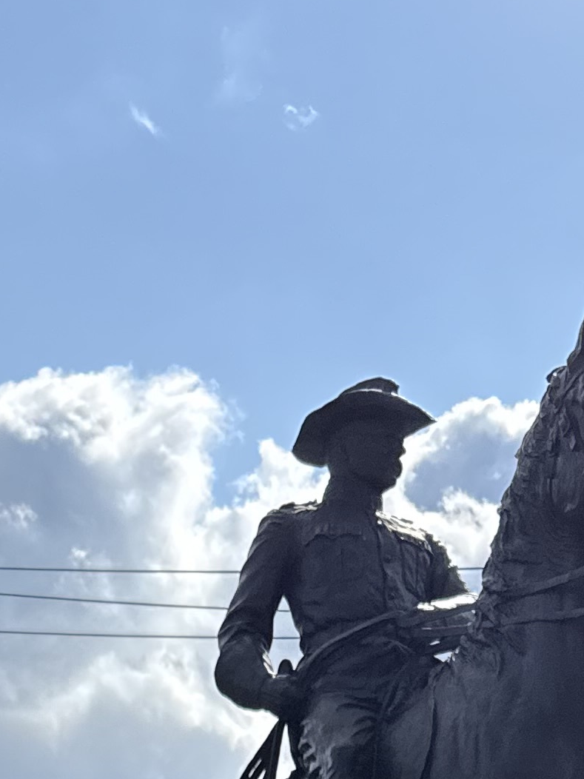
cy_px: 1411
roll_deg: -1.2
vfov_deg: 17.3
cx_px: 205
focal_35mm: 92
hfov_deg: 16.0
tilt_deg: +1.9
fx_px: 2069
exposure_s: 1/8130
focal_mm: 6.76
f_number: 1.78
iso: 125
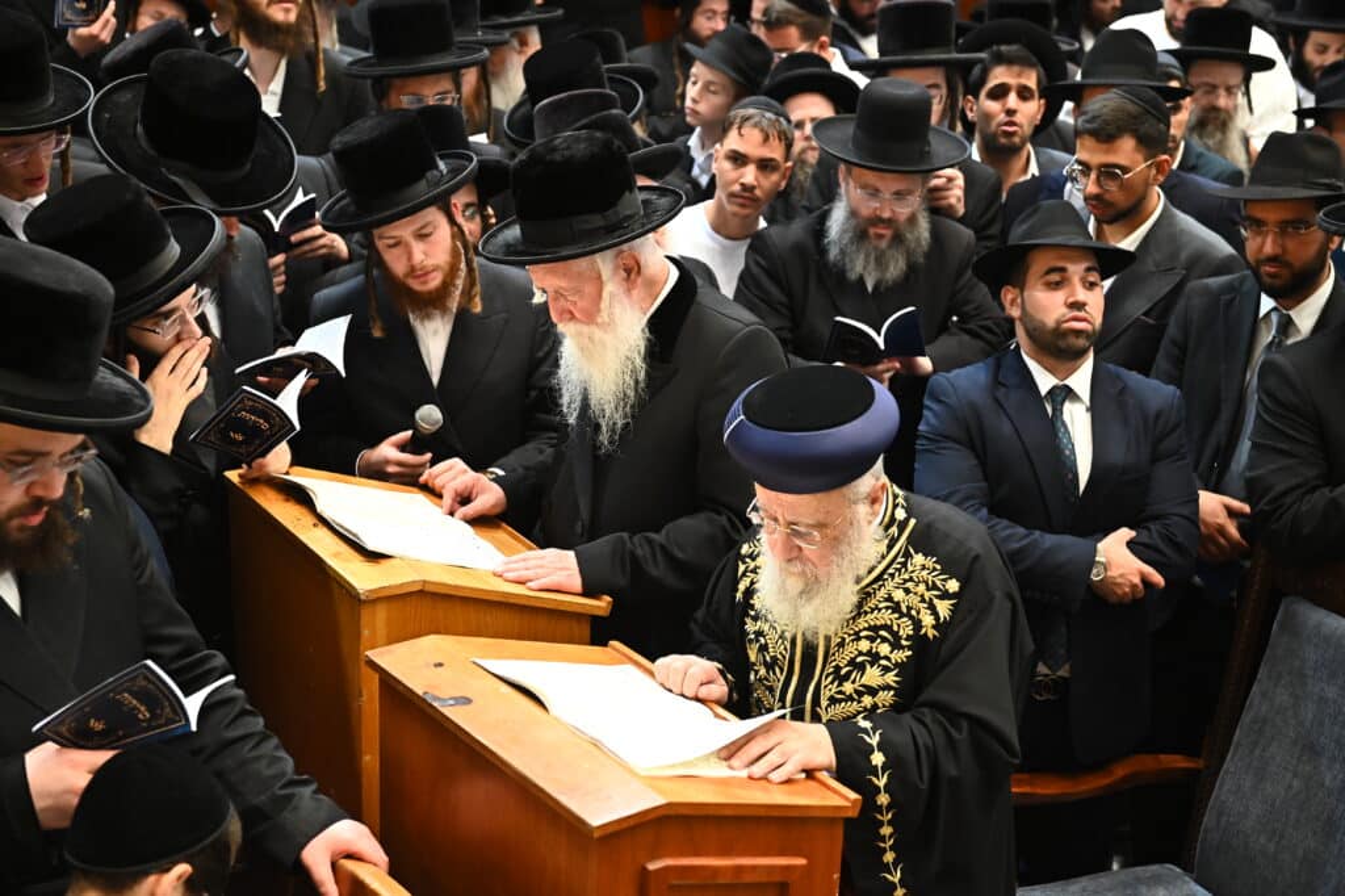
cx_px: 672
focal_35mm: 56
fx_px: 2091
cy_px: 448
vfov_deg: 24.2
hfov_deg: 35.7
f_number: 4
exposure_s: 1/125
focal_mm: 56
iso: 3200
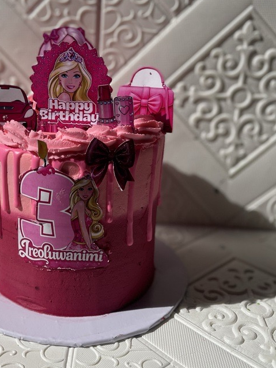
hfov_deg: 31.9
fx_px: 467
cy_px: 177
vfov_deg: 42.9
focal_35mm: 44
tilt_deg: -22.7
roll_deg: -0.6
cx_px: 52
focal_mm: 5.1
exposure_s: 1/9174
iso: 50
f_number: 1.6
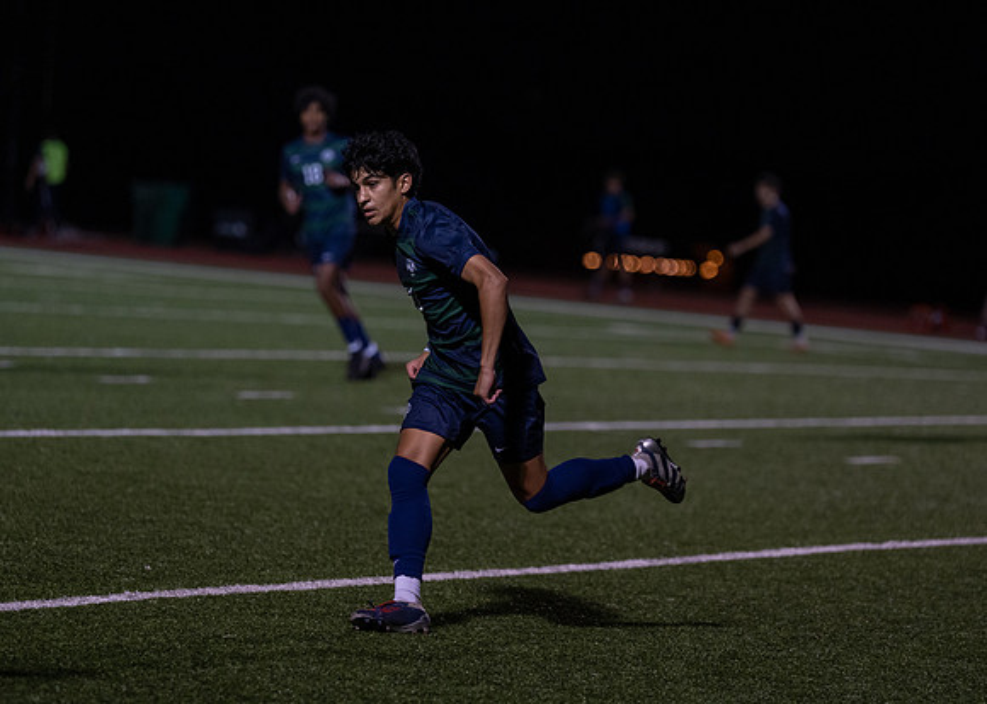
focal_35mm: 185
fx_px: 5187
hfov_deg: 10.9
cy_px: 354
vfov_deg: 7.8
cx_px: 494
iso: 2500
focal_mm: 156
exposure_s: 1/1250
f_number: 2.8
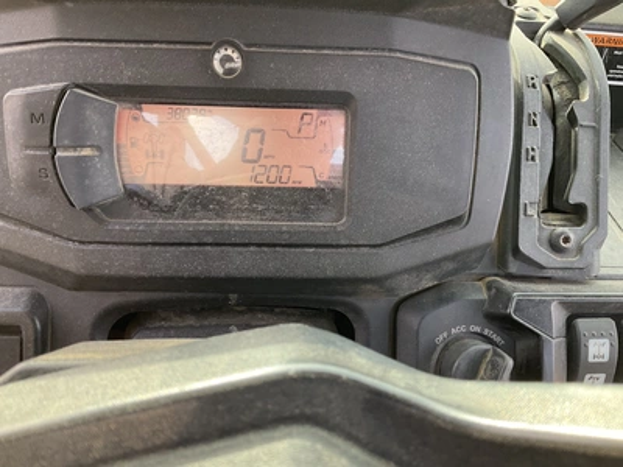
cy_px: 234
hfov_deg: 61.7
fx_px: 522
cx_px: 312
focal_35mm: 29
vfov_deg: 48.2
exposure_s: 1/111
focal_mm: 3
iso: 40
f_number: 1.8
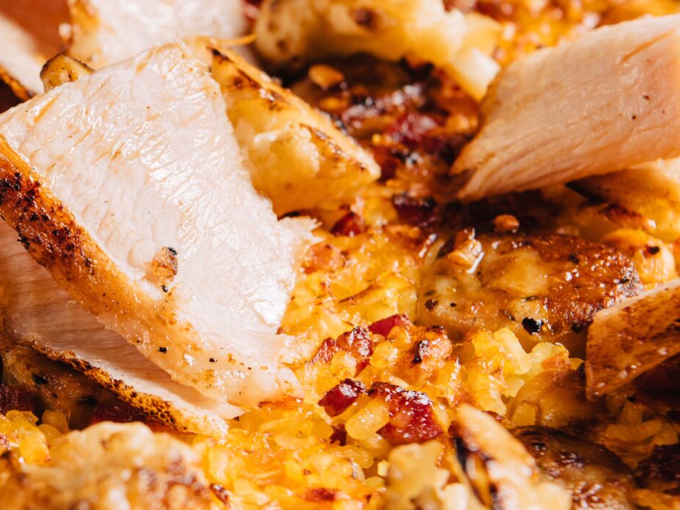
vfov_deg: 8.1
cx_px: -43
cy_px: 298
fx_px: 3615
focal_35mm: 184
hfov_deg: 10.6
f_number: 8
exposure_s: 1/250
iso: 100
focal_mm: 70
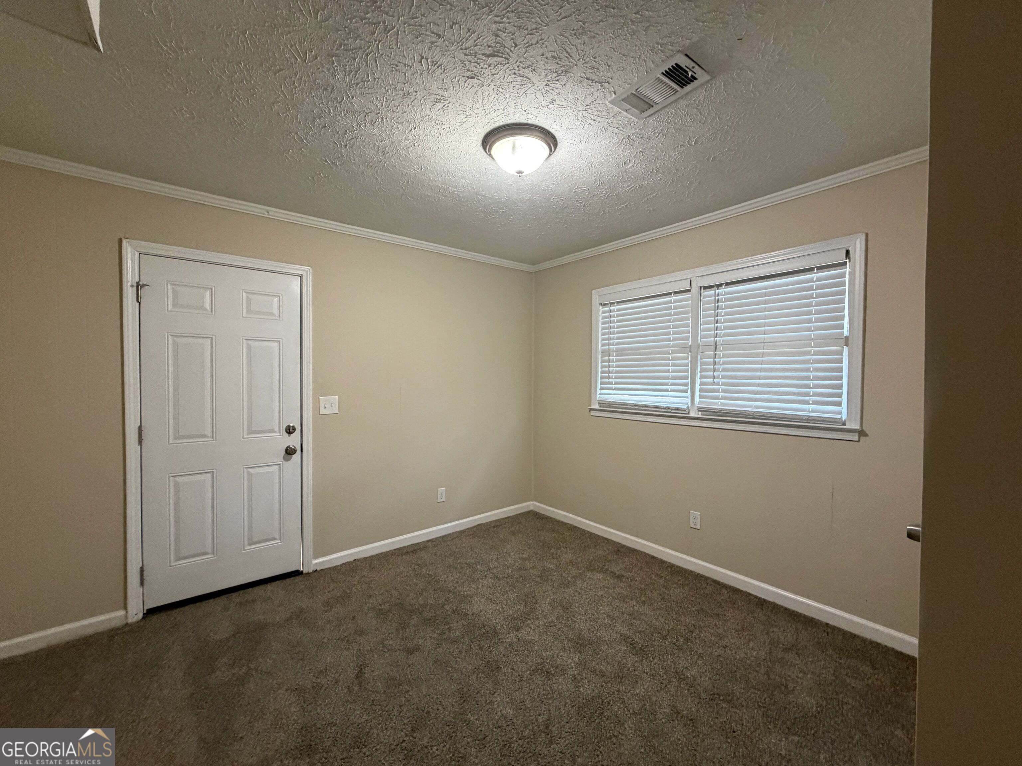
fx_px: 413
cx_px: 511
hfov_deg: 102.1
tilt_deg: -0.8
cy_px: 383
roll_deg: +0.9
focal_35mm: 14
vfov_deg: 85.7
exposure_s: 1/60
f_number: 2.2
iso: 320
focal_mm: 2.22
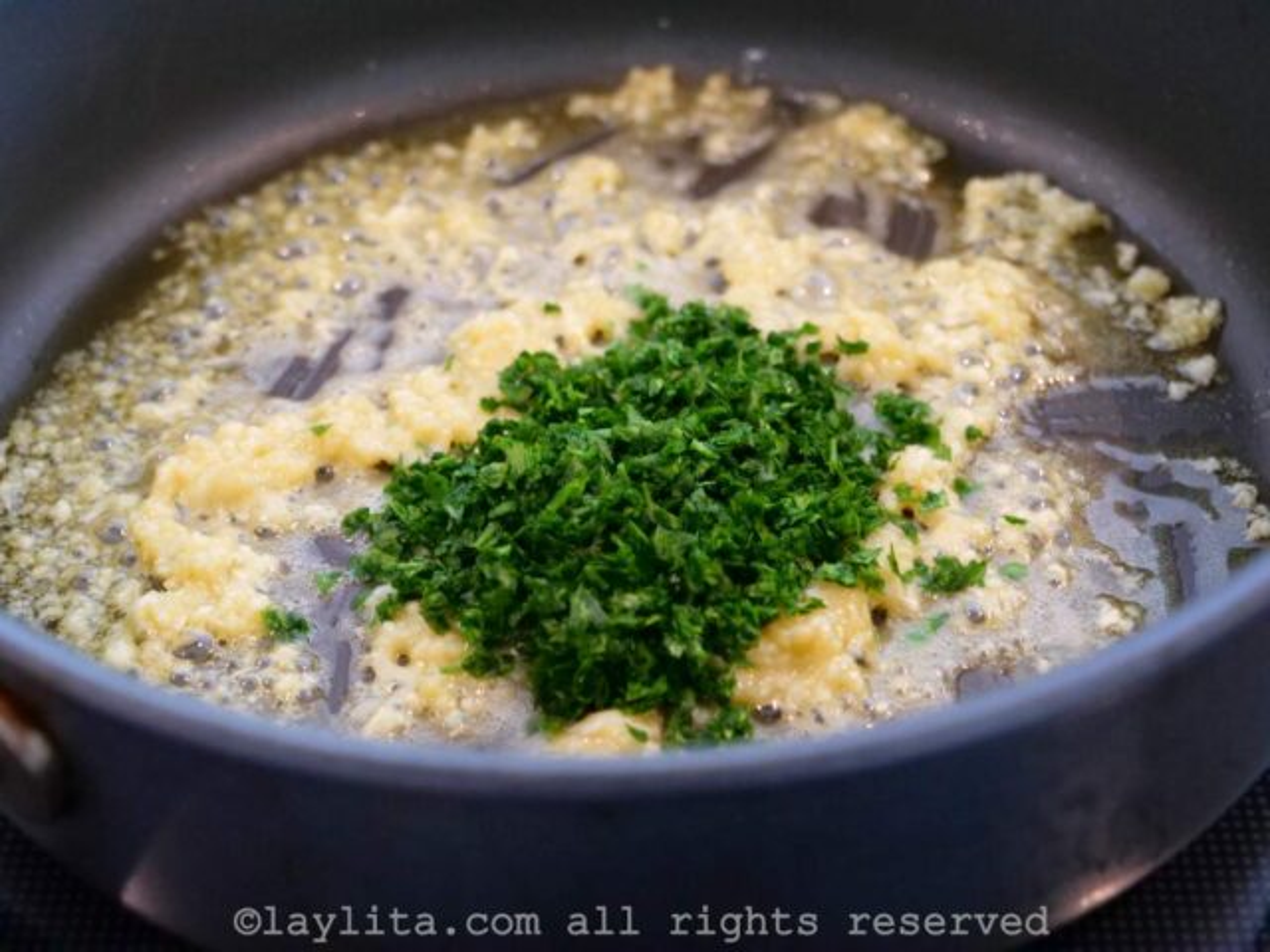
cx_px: 635
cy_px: 476
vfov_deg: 26.1
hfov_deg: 34.3
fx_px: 2055
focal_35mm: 56
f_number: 3.6
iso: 3200
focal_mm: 28
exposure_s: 1/60
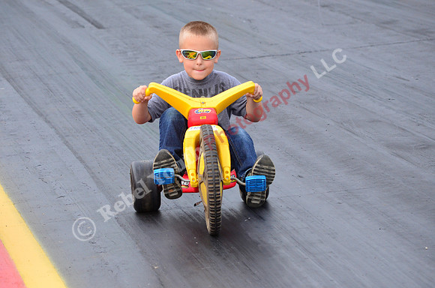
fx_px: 2170
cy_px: 144
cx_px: 218
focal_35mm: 180
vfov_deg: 7.6
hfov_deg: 11.4
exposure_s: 1/800
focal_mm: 120
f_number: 7.1
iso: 1000
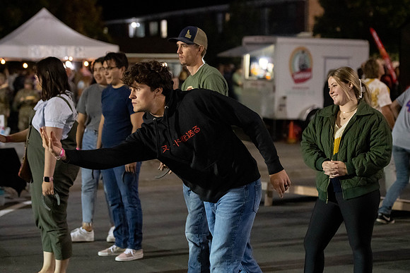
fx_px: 910
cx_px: 203
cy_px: 137
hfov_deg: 25.4
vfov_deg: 17.1
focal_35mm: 80
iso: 5000
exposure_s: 1/250
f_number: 2.8
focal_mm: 70
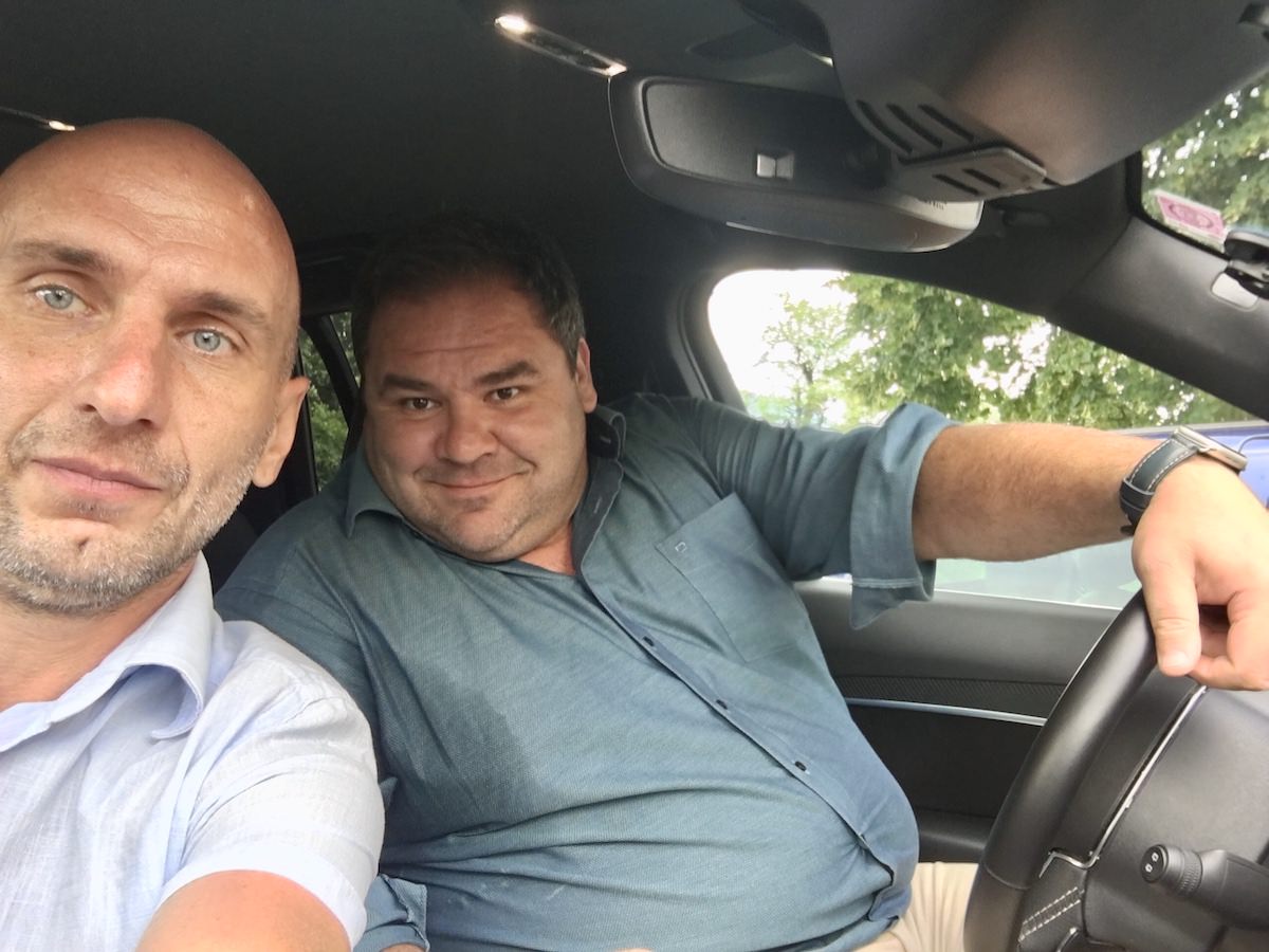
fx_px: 1136
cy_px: 476
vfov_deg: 45.4
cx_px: 634
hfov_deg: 58.4
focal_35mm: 31
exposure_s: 1/33
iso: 32
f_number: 2.2
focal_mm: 2.65
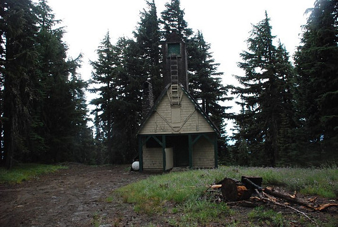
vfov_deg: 48.1
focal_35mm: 27
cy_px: 114
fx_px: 254
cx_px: 169
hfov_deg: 67.3
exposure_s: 1/1600
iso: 1600
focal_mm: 18
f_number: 3.5
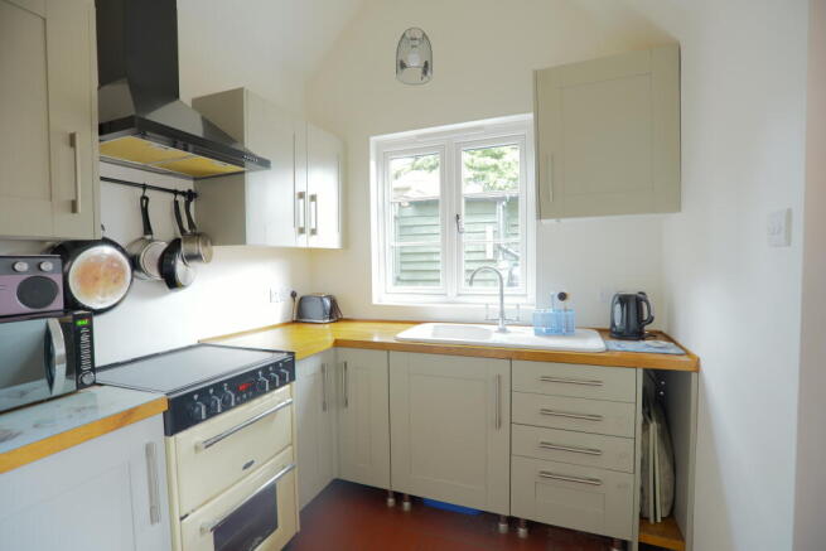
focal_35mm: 16
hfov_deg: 96.7
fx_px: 367
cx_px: 413
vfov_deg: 73.8
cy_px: 276
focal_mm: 16
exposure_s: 1/4
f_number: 5.6
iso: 640
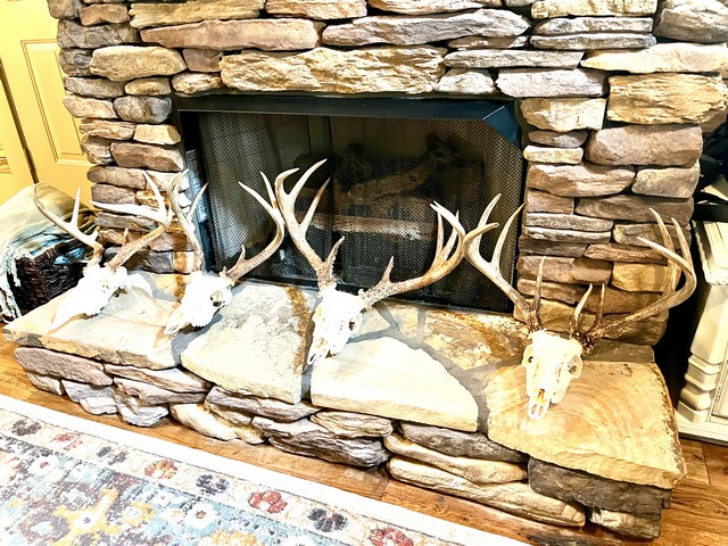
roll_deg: +2.9
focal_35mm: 26
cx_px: 364
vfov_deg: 53.1
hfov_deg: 67.3
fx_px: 547
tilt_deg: -25.9
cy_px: 273
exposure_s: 1/40
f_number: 1.6
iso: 640
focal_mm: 5.1
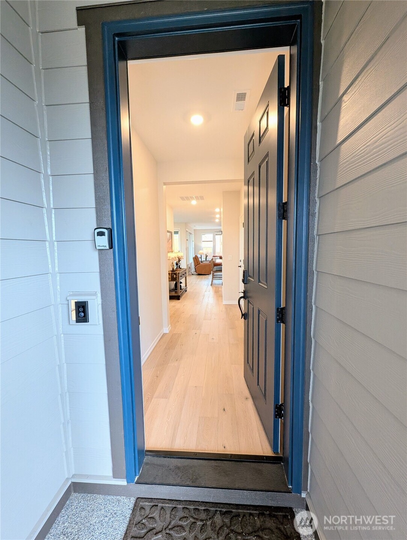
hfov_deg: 90.1
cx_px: 204
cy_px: 270
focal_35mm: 13
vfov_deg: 106.1
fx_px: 203
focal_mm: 1.95
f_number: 2.2
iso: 178
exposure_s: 1/60
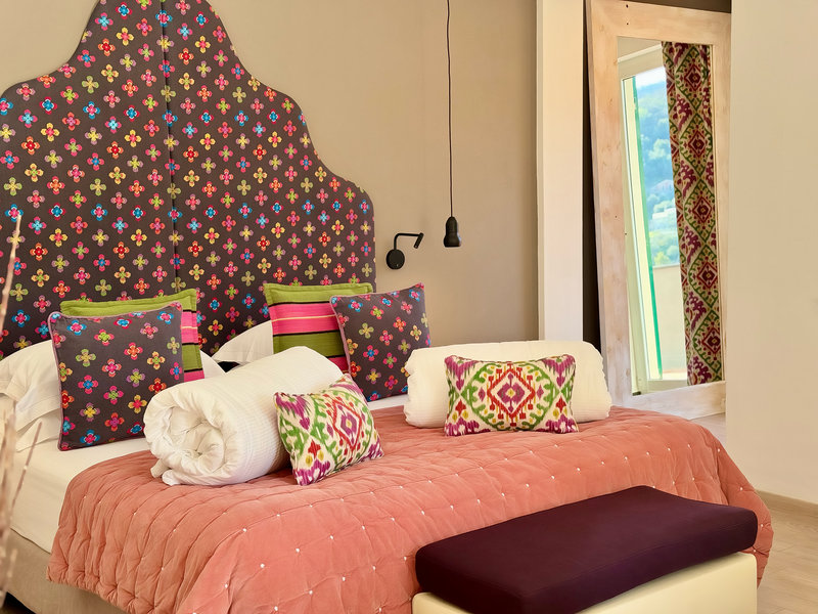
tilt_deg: -5.9
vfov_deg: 30.3
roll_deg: +1.6
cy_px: 307
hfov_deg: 39.7
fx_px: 1134
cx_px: 409
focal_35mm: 48
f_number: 1.78
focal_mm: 6.76
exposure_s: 1/115
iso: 100
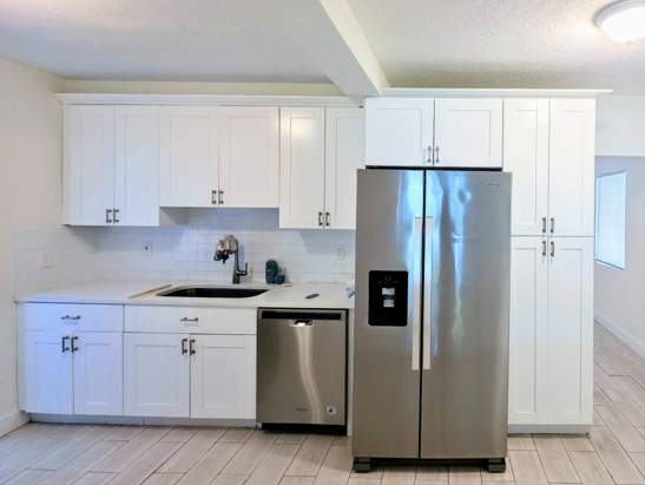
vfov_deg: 68.4
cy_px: 209
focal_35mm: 19
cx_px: 443
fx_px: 354
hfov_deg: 81.0
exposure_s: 1/120
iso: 200
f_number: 1.9
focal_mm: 2.2
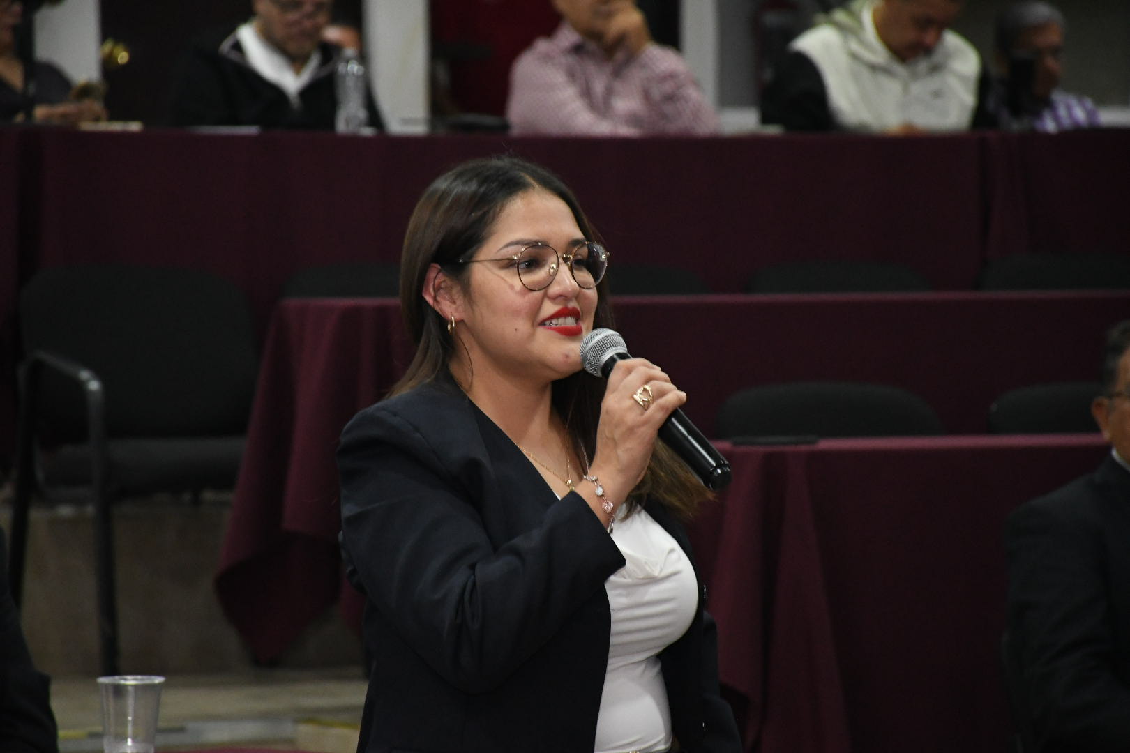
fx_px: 6591
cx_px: 565
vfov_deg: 6.5
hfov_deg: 9.8
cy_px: 376
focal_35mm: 210
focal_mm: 140
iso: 5000
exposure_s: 1/125
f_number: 5.6
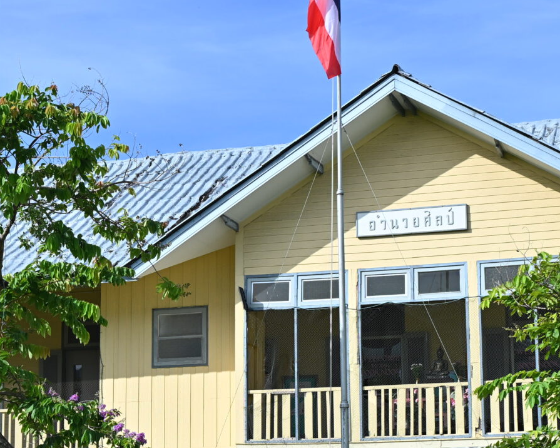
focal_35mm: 94
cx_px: 211
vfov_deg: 16.3
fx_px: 1558
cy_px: 307
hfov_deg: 20.3
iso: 100
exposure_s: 1/800
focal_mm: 35
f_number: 5
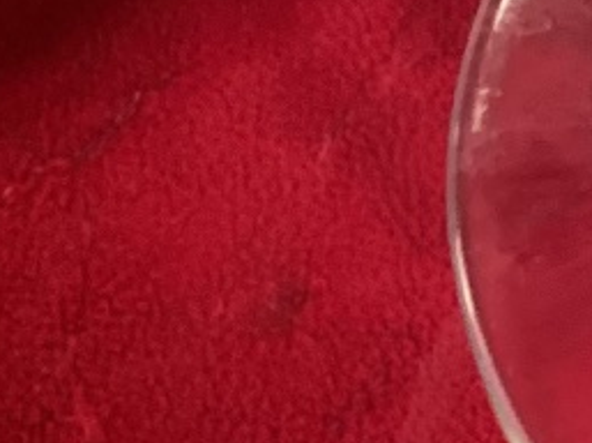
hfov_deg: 12.6
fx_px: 2476
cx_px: 1007
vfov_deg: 10.2
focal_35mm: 145
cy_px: 189
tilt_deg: -56.8
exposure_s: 1/50
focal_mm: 3.3
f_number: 2.4
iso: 320
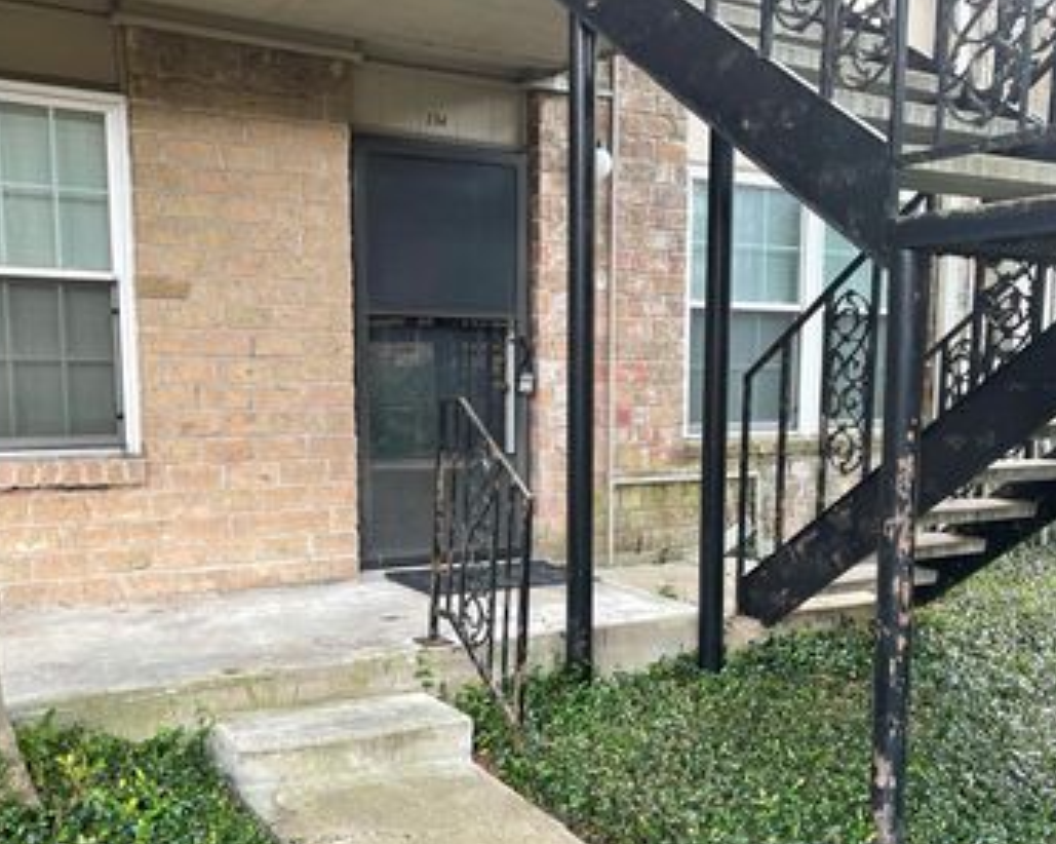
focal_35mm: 37
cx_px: 533
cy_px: 525
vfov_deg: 39.8
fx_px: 1156
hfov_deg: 49.1
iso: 50
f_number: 1.6
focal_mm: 5.1
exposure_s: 1/121
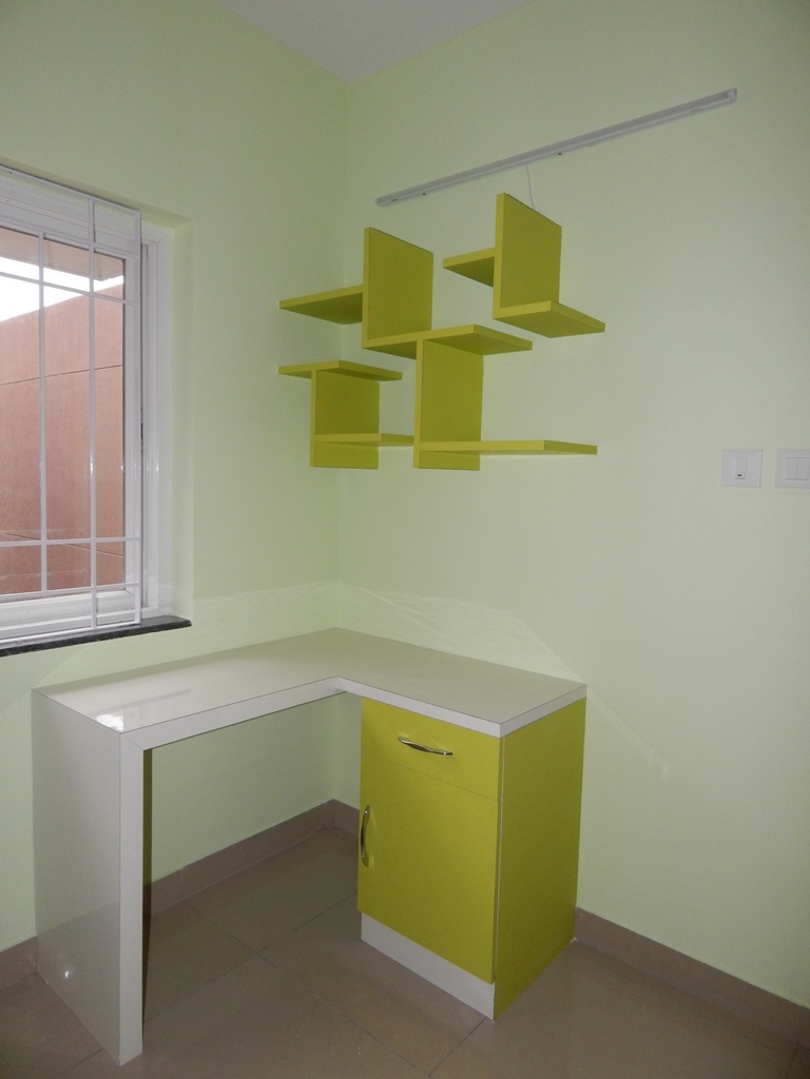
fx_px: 718
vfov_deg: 73.9
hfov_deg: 58.9
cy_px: 540
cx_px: 405
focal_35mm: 23
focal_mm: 4
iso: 200
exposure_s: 1/30
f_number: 3
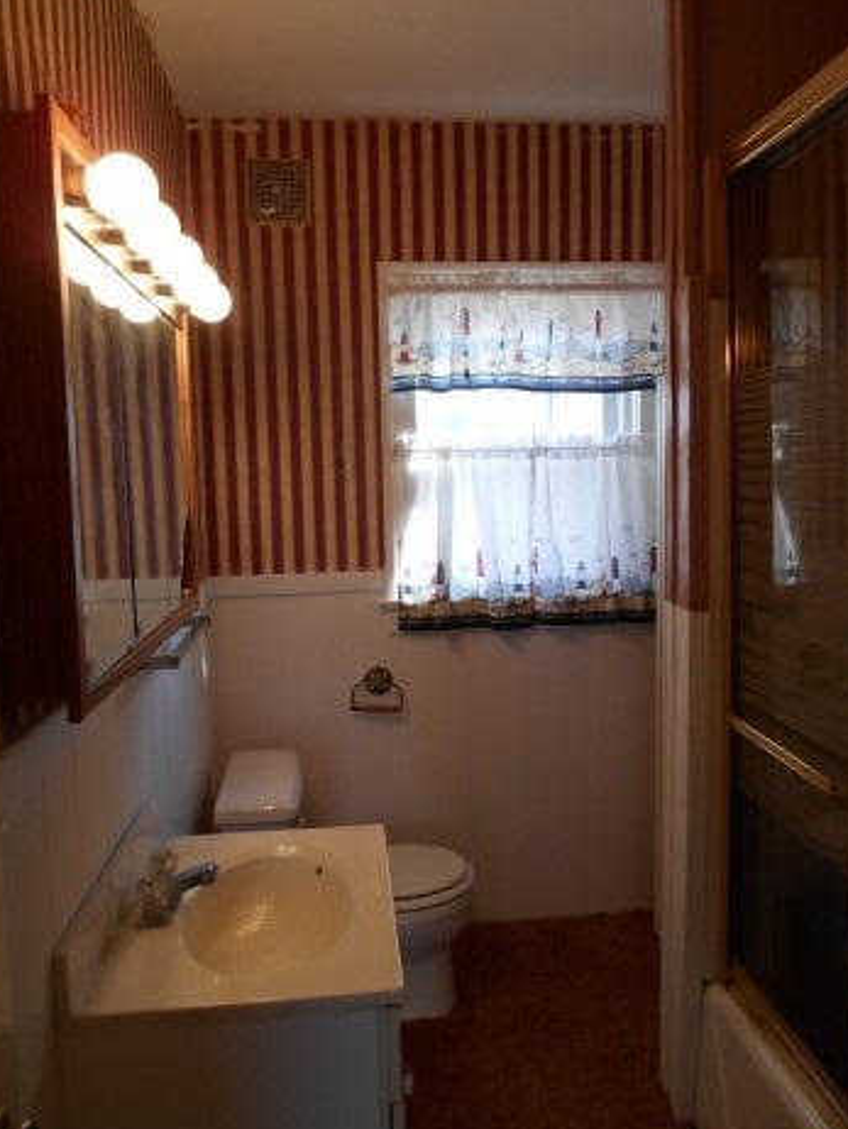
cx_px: 423
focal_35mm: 27
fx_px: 881
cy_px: 560
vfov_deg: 65.3
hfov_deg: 51.4
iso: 140
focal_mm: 4.7
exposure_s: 1/30
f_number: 3.4
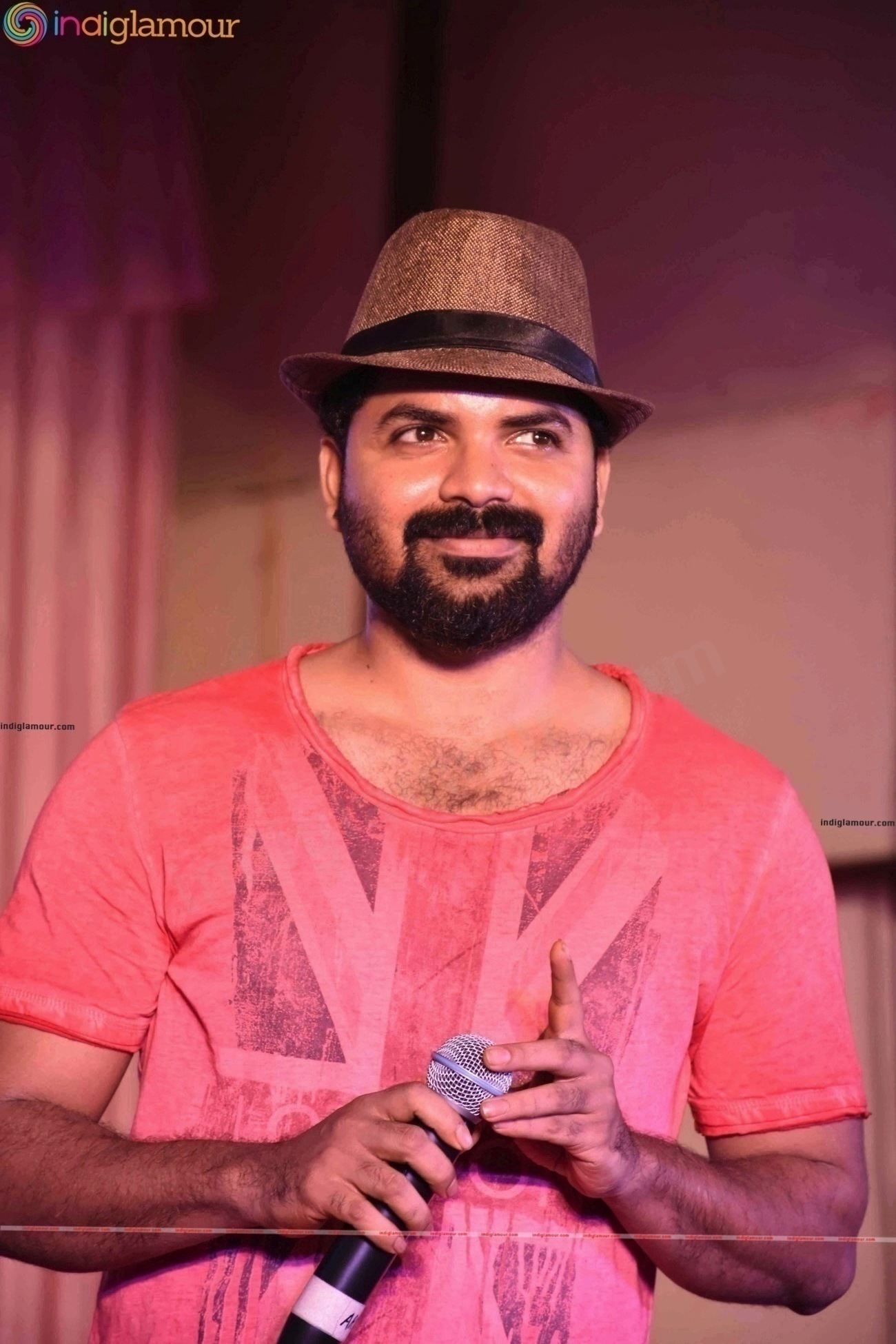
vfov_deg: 9.8
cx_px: 448
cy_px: 672
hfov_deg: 6.5
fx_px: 7839
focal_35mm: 210
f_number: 5.6
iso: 1000
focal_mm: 140
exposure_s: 1/125
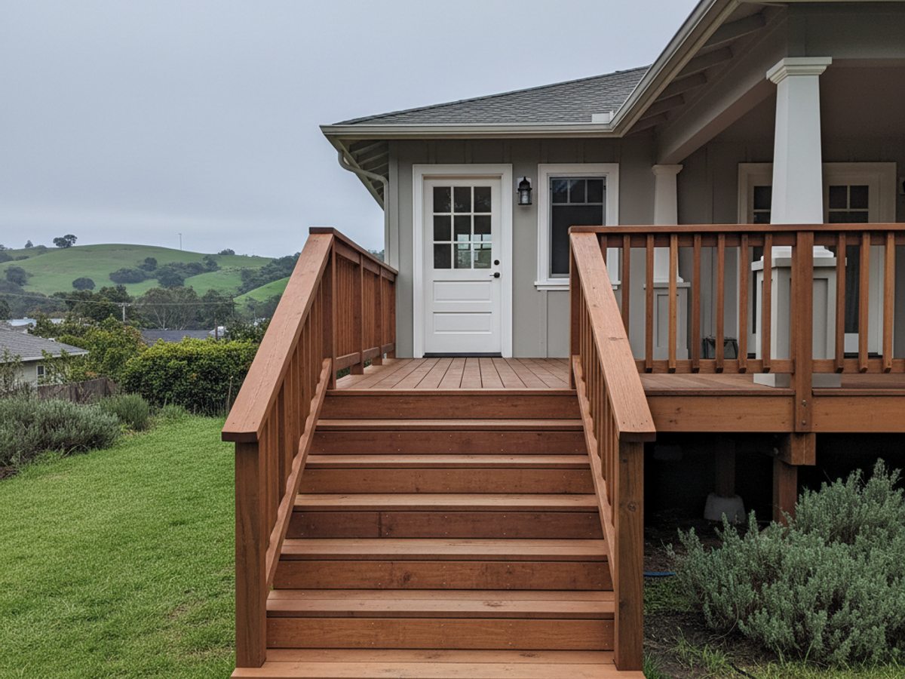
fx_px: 680
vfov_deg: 53.1
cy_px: 340
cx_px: 452
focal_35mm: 26
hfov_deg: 67.3
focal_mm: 5.7
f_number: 1.6
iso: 282
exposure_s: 1/979
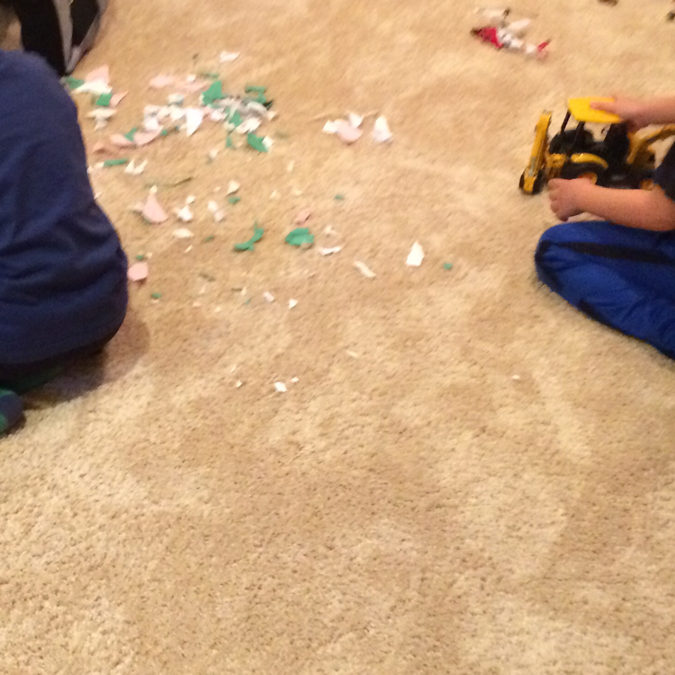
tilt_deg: -31.2
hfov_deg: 29.7
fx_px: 1257
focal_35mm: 57
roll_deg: -1.4
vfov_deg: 29.6
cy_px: 169
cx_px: 185
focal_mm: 4.15
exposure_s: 1/30
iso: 320
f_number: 2.2
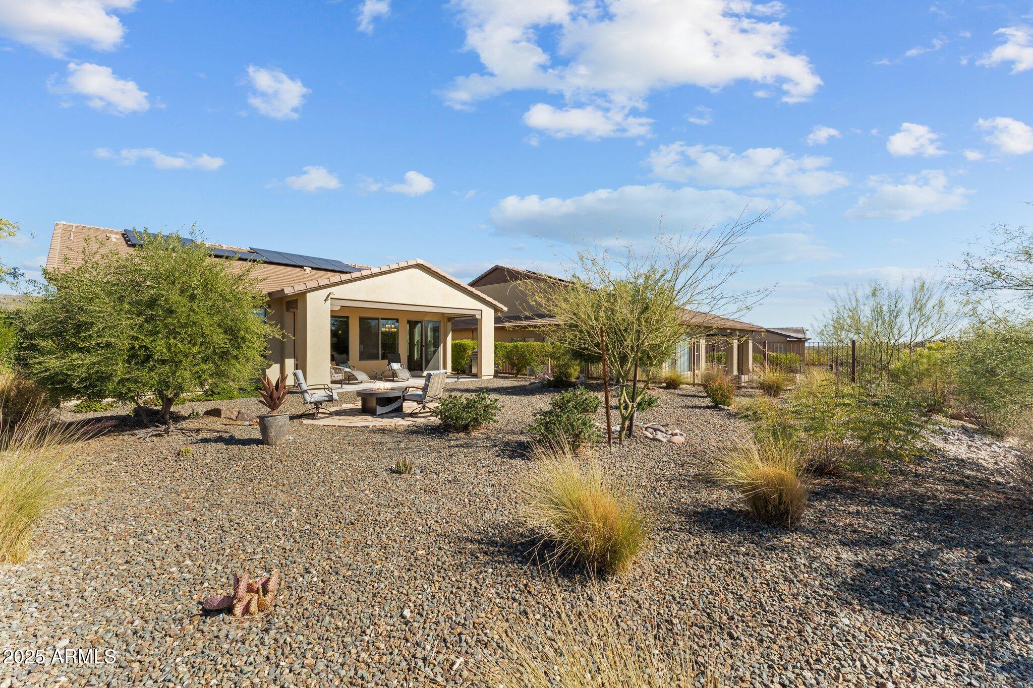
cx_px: 516
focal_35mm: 14
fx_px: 402
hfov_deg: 104.3
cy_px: 344
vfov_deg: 81.2
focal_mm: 14
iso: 500
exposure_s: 1/1600
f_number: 8
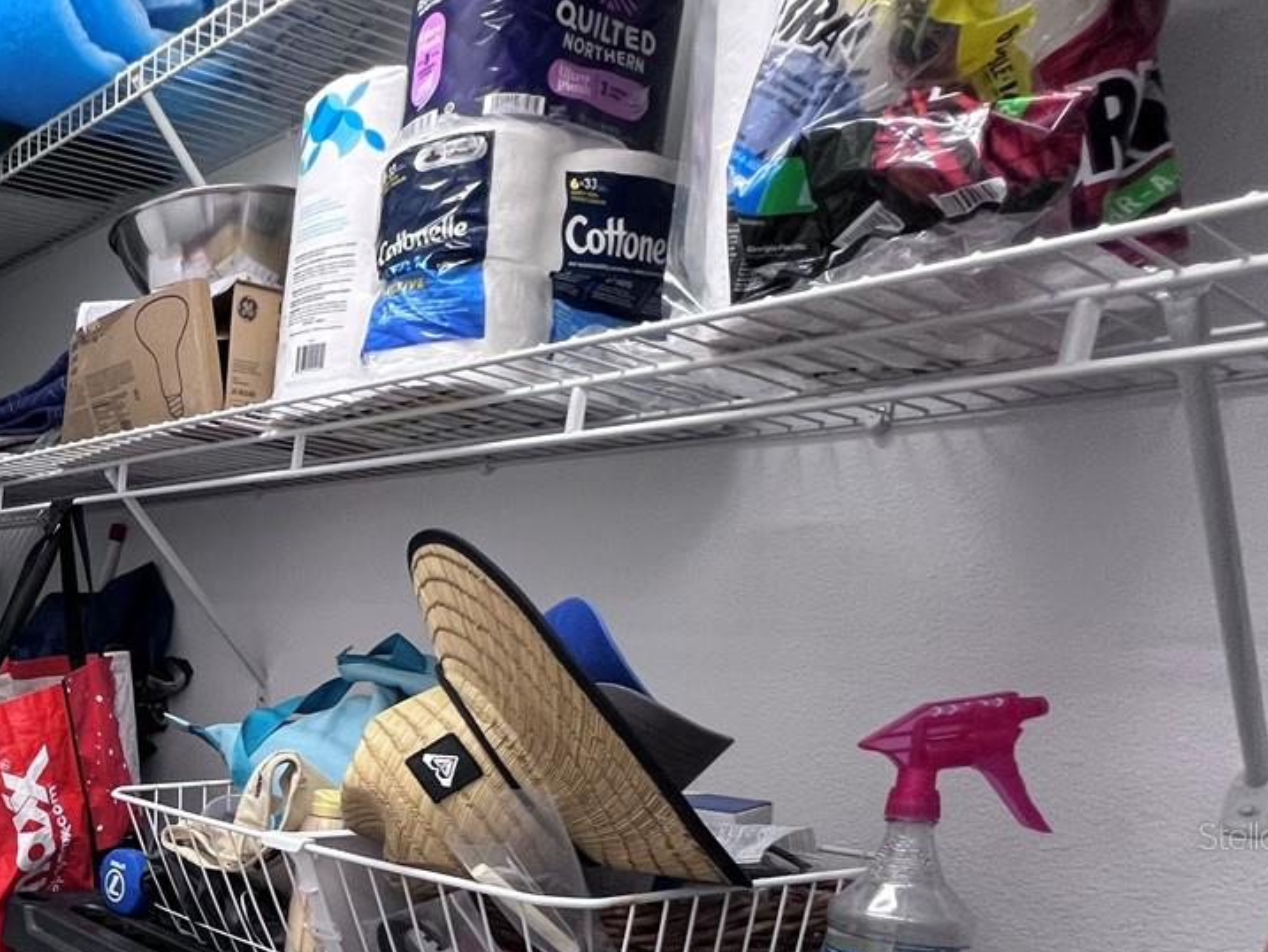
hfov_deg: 48.4
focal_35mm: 29
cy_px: 835
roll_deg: -1.9
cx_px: -50
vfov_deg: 44.4
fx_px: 1062
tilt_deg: -11.2
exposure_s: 1/60
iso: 250
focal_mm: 1.57
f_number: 1.8
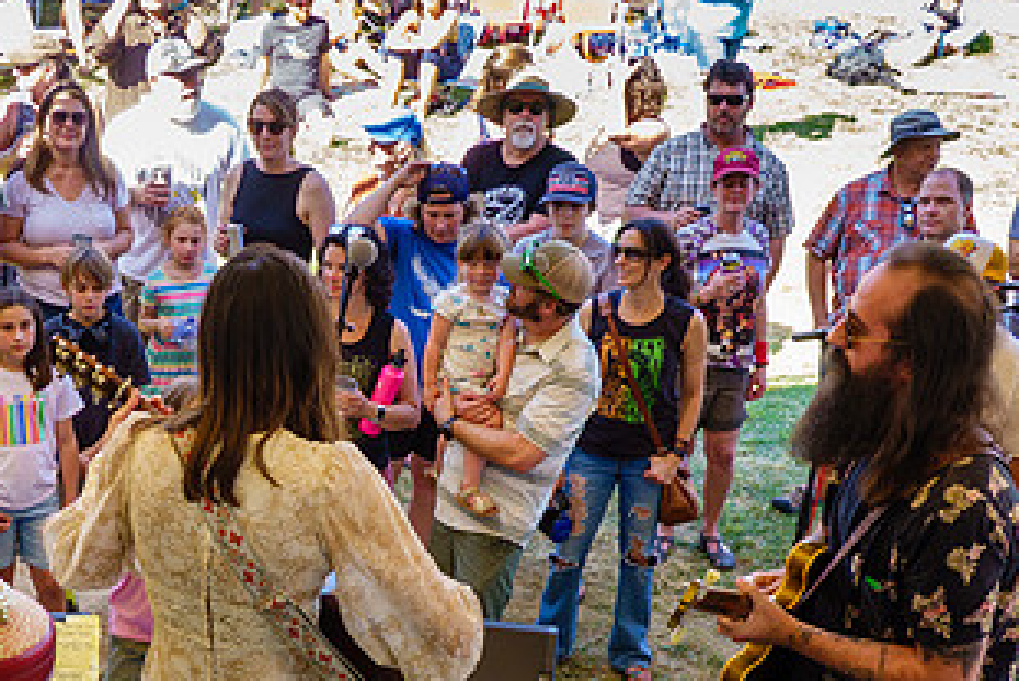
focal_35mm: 71
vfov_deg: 18.9
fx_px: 2011
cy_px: 617
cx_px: 197
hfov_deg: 27.8
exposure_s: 1/50
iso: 125
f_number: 4.5
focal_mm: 14.12
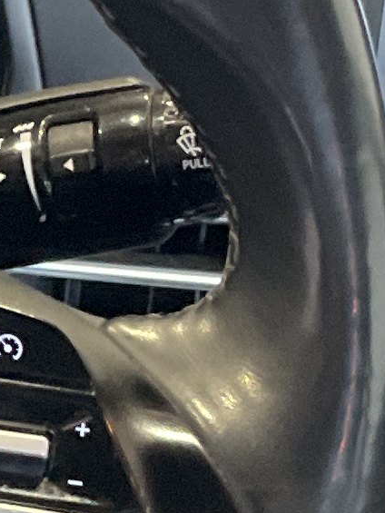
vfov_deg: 9.6
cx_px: -202
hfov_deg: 7.1
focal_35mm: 207
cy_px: 326
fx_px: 3069
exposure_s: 1/40
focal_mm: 3
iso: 200
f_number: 1.8
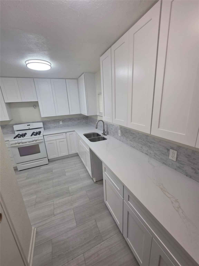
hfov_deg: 89.9
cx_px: 100
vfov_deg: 106.2
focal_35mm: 13
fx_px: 100
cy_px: 133
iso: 80
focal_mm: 2.2
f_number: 1.9
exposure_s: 1/120
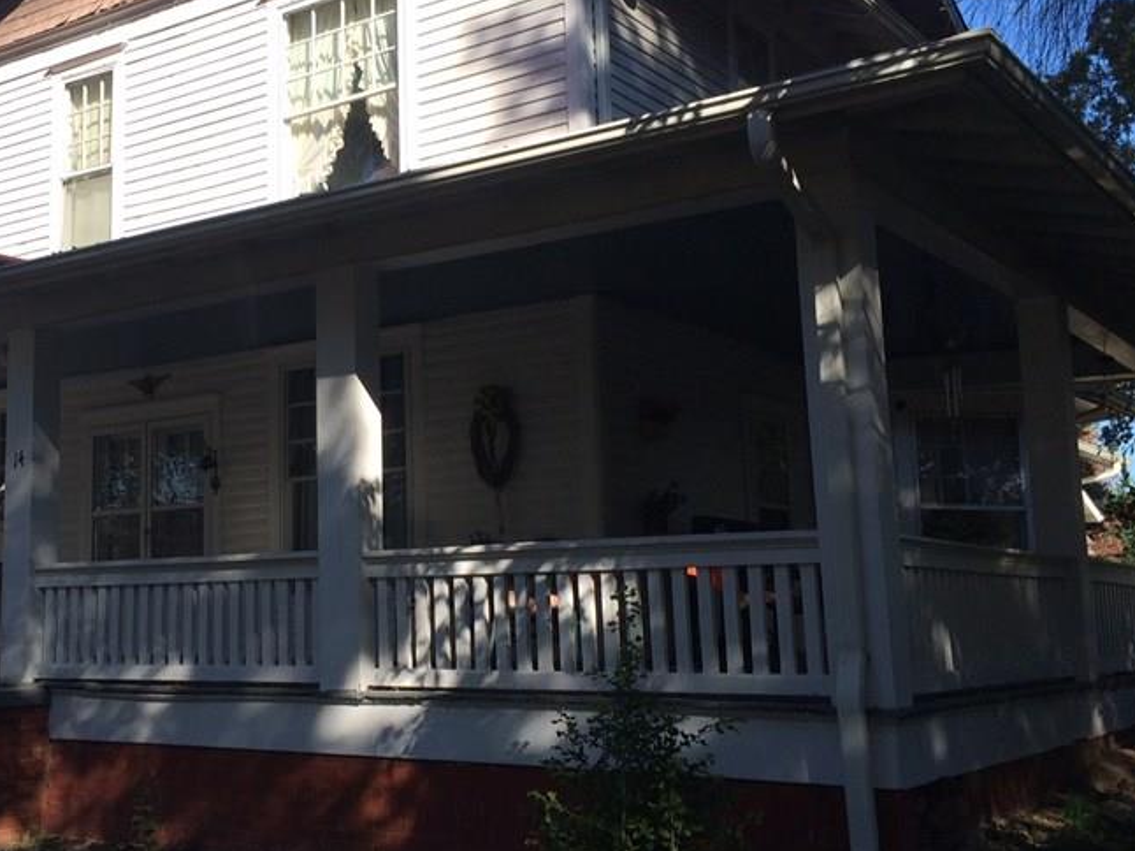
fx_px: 1508
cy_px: 408
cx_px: 344
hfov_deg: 40.5
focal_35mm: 46
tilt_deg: +8.9
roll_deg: +1.2
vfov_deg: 31.5
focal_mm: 4.15
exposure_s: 1/1140
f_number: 2.2
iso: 32
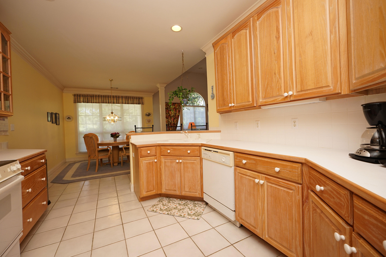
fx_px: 161
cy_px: 128
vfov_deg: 77.3
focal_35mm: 15
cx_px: 193
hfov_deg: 100.4
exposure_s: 1/60
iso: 250
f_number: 4
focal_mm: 10
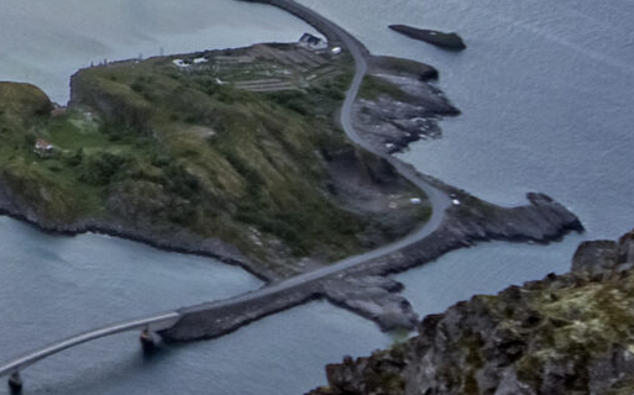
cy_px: -383
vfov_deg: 10.7
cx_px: -560
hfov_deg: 15.5
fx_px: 1934
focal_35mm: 112
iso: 400
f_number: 4
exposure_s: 1/320
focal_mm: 22
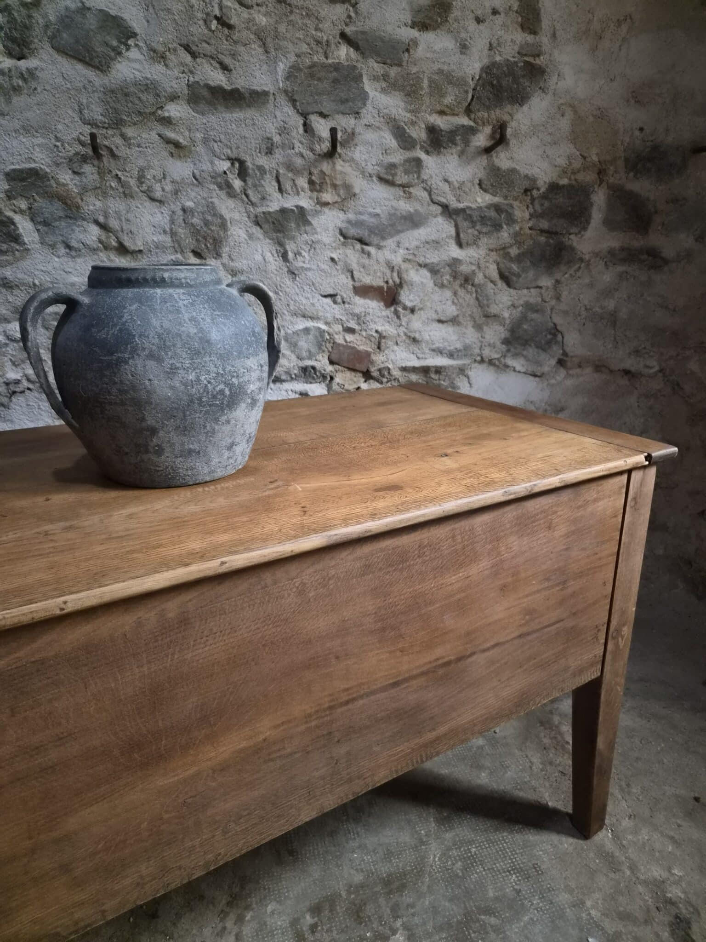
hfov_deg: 58.9
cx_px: 353
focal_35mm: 23
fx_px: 625
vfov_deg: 73.9
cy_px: 471
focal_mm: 5.4
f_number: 1.8
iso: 2000
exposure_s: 1/100
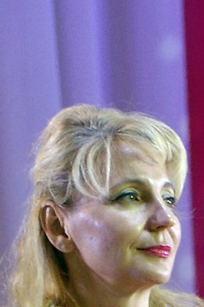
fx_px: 4561
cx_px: 150
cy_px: 738
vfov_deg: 3.8
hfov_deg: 2.6
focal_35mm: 536
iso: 800
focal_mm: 70
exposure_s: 1/125
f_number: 5.6
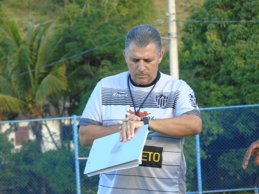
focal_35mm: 363
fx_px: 2716
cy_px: 97
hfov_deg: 5.5
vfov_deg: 4.1
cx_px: 130
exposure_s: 1/125
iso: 400
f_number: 5.2
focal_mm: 65
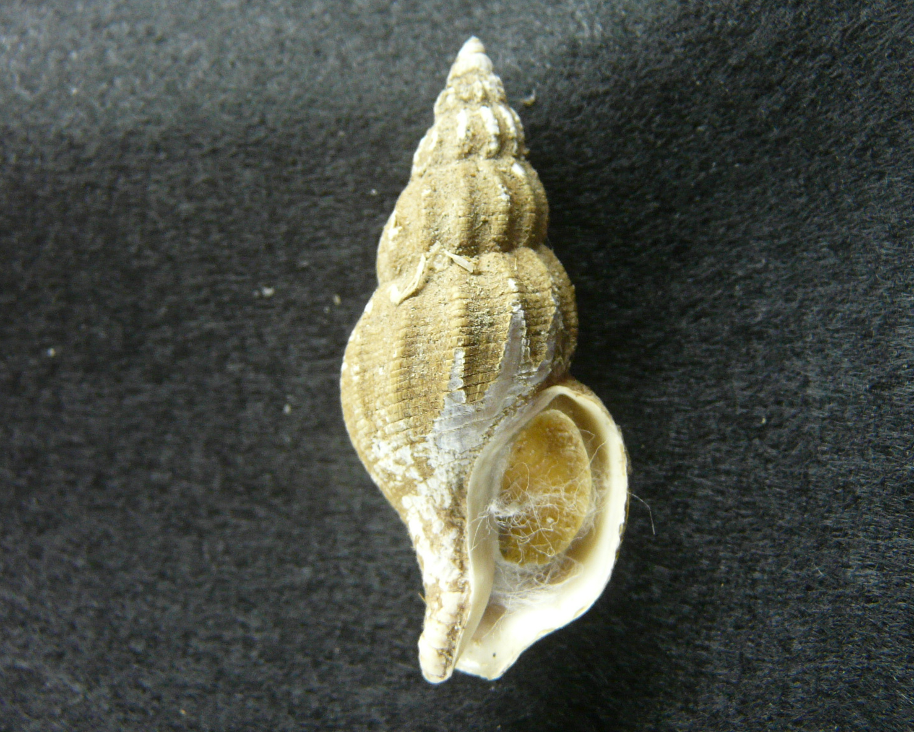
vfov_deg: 40.1
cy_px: 368
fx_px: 1001
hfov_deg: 49.1
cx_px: 481
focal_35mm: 37
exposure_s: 1/15
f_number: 2.8
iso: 200
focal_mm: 4.6
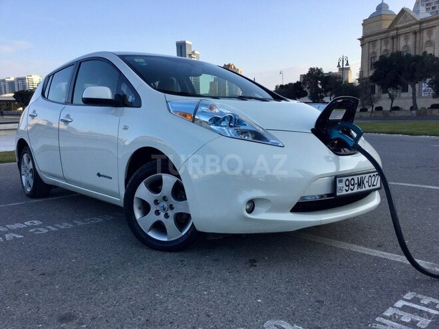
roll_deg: +1.6
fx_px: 393
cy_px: 164
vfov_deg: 45.4
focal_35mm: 31
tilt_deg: -9.1
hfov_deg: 58.4
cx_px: 220
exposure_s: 1/494
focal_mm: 3.3
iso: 25
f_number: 2.4
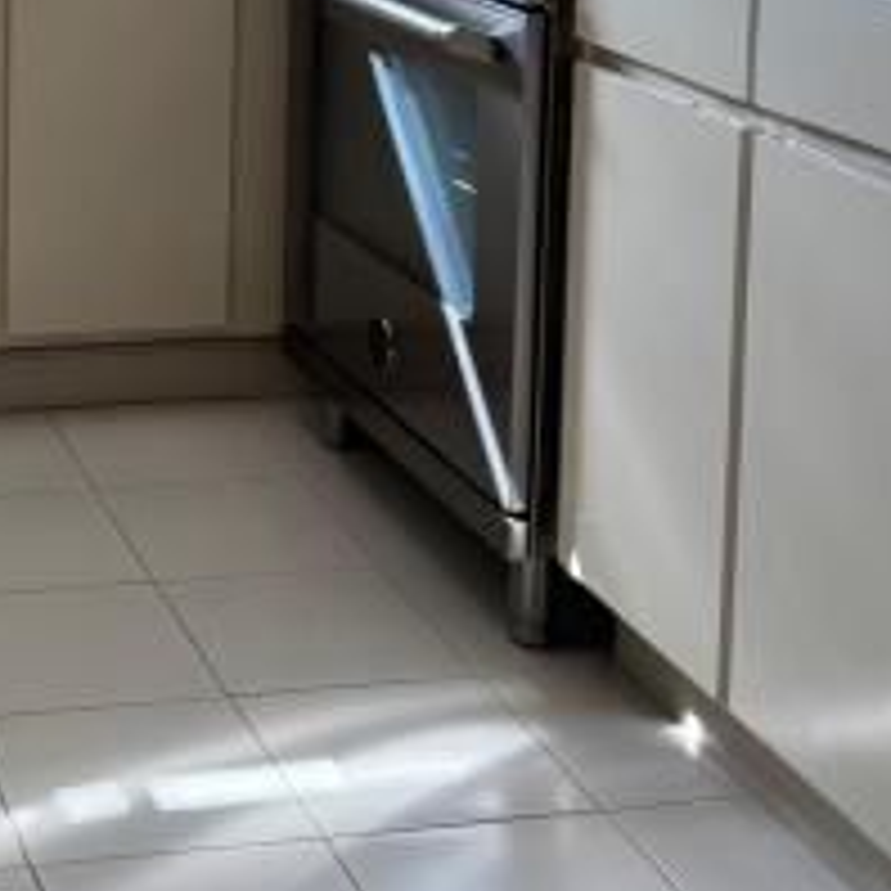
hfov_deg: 21.4
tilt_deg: -7.4
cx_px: -63
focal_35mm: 77
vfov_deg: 21.3
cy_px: -86
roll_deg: -0.8
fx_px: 2242
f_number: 1.78
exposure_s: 1/168
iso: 80
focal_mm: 6.76
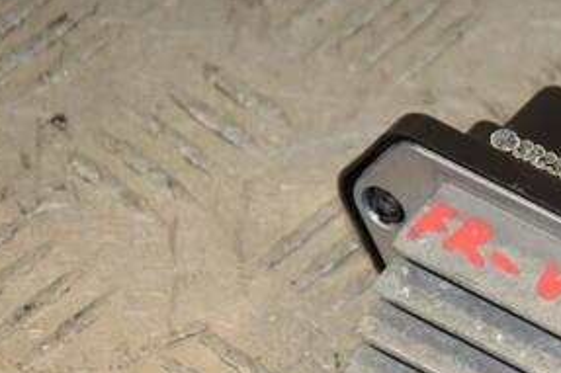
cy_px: 225
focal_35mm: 282
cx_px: 573
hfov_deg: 7.3
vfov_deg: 4.9
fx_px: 4392
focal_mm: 90
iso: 800
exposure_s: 1/200
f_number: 6.3
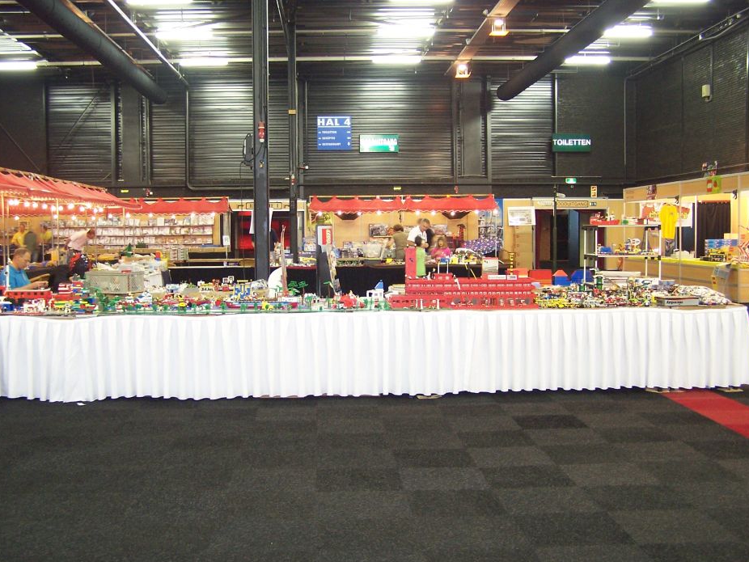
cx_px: 357
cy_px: 297
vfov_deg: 34.4
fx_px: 909
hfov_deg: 44.8
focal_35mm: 42
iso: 140
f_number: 2.8
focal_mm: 6.3
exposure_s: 1/6
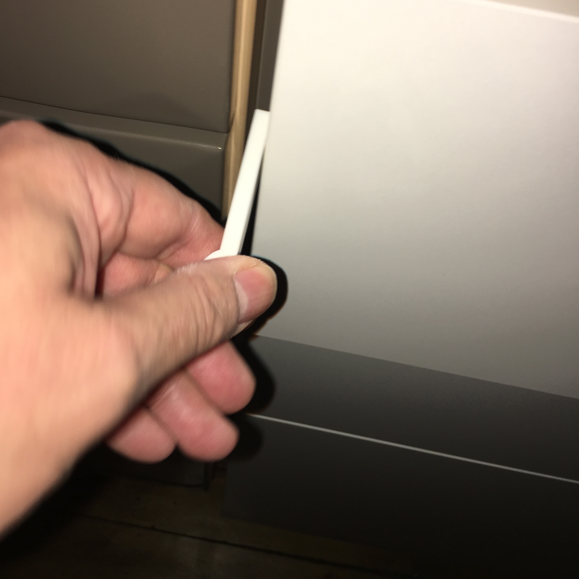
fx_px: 662
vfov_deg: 46.5
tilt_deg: -54.3
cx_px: 285
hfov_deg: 47.2
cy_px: 195
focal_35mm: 35
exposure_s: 1/83
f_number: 2.2
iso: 25
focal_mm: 4.15
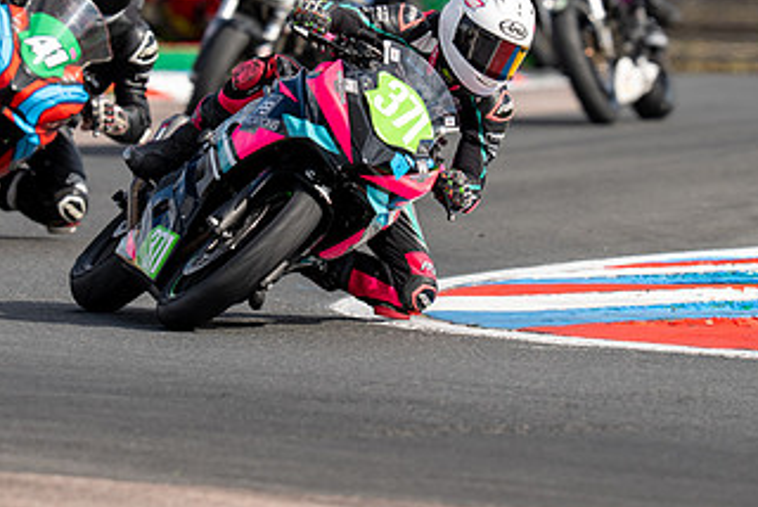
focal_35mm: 724
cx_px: 343
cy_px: 82
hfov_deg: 2.8
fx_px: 15258
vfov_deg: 1.9
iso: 64
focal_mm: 400
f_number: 5
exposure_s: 1/500
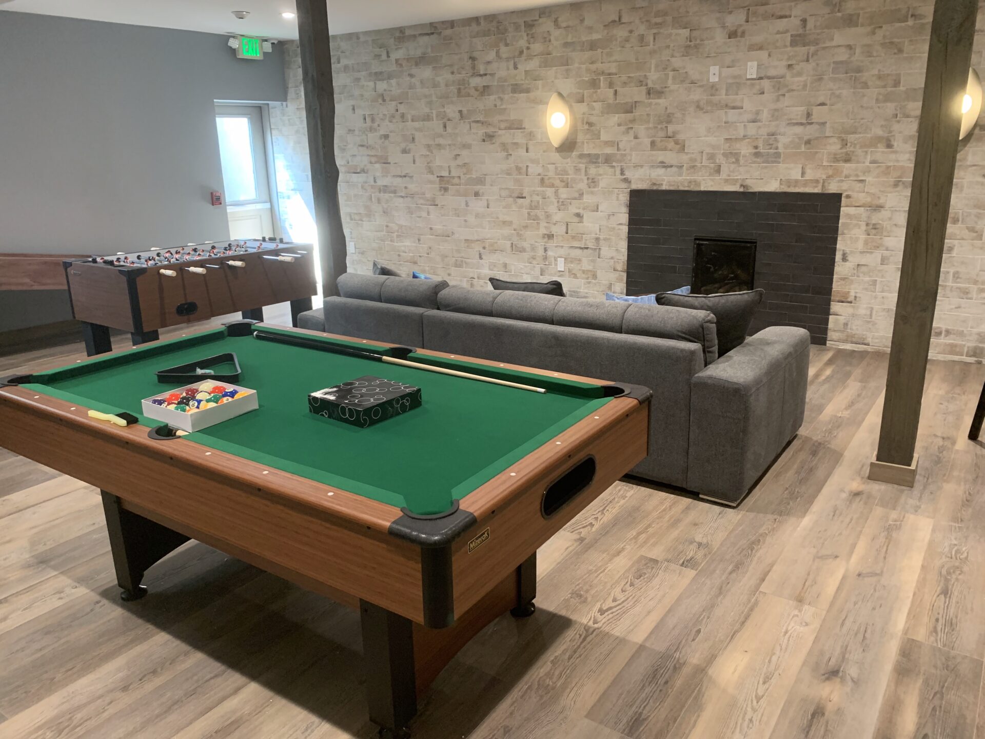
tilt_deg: -18.1
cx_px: 492
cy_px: 370
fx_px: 740
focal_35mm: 26
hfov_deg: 67.3
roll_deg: +1.6
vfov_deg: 53.1
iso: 320
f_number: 1.8
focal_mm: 4.25
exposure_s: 1/60
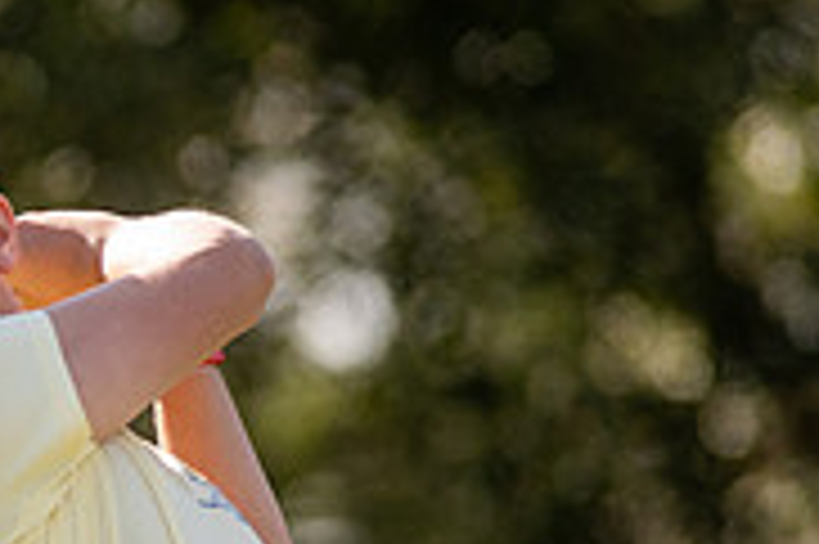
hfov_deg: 1.7
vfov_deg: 1.2
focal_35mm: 1187
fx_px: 26979
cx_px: -197
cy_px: 529
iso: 320
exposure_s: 1/1600
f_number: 4
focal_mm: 300
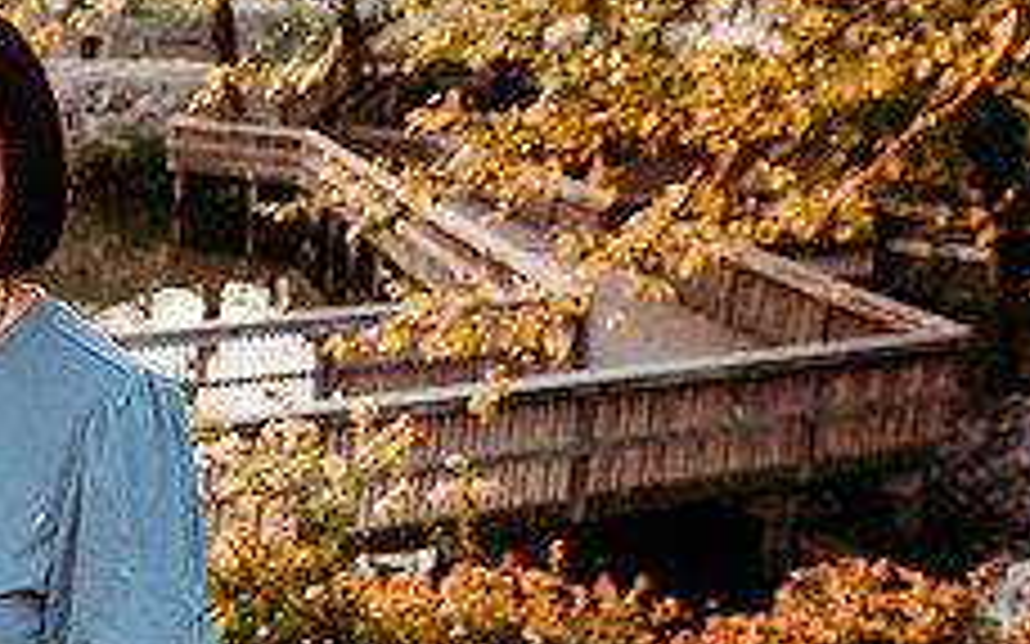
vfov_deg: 20.9
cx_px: -144
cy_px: 381
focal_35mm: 62
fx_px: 1740
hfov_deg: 29.3
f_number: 3.2
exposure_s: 1/200
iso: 320
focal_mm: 24
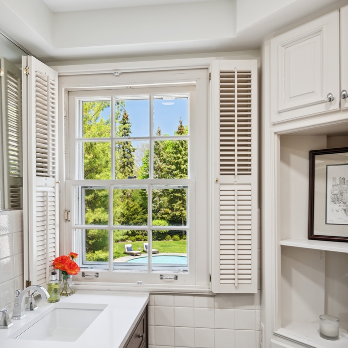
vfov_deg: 59.5
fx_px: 303
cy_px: 198
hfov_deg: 59.7
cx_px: 172
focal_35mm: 27
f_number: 8
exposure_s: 1/90
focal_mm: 20.5
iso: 200
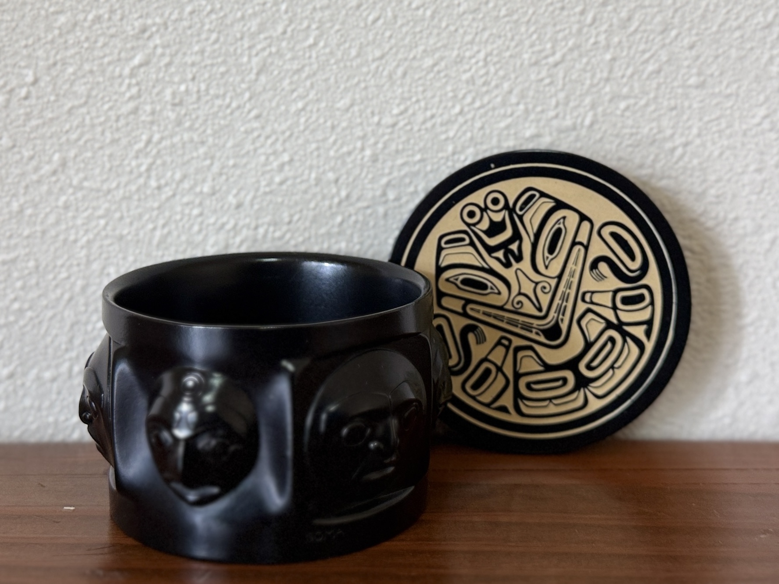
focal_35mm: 24
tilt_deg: -6.3
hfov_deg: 71.6
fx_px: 540
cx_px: 390
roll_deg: -0.4
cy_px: 292
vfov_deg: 56.8
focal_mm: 6.76
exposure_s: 1/60
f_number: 1.78
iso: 125
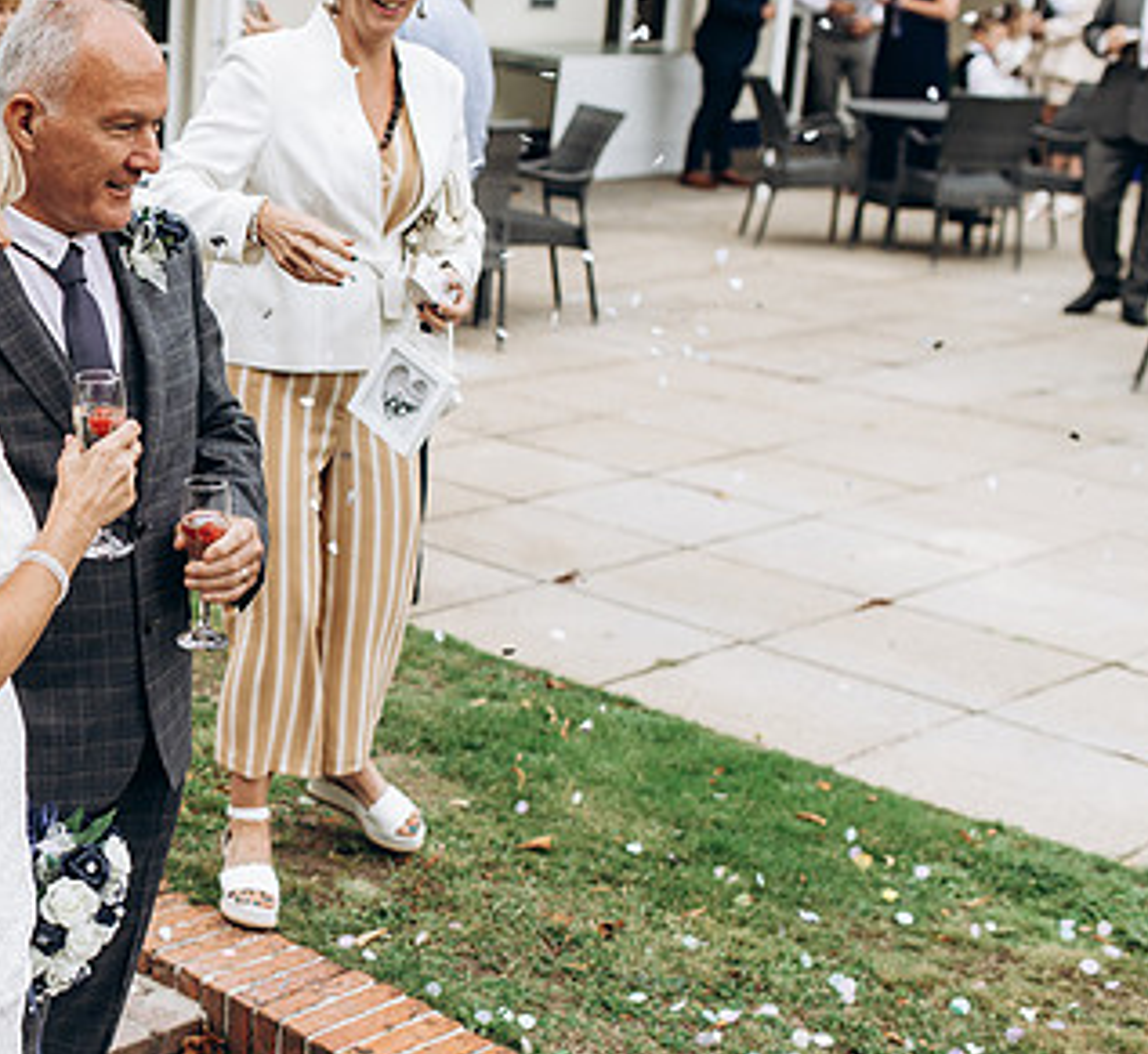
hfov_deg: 25.5
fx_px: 2377
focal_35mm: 66
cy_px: 485
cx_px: -69
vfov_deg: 25.0
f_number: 2.8
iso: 100
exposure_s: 1/640
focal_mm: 35
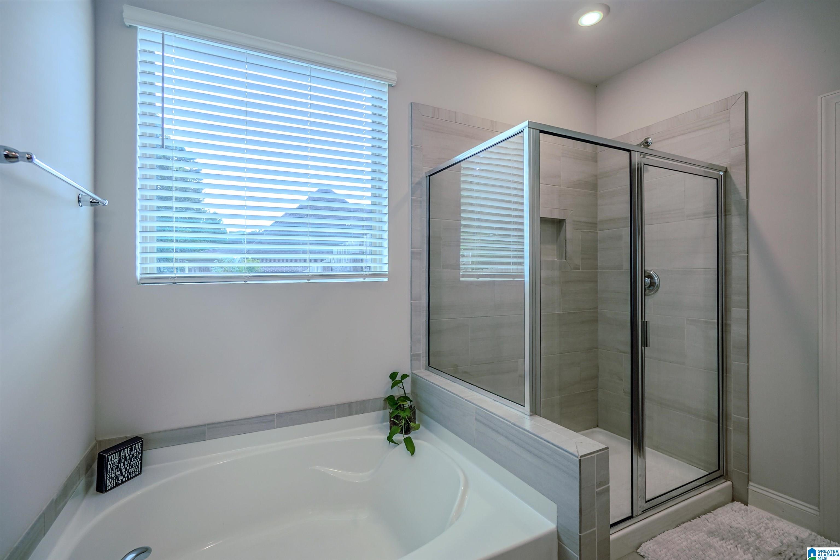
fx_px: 350
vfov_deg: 77.3
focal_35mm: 15
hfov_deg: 100.4
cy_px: 280
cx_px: 420
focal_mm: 10
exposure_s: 1/50
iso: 250
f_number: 16
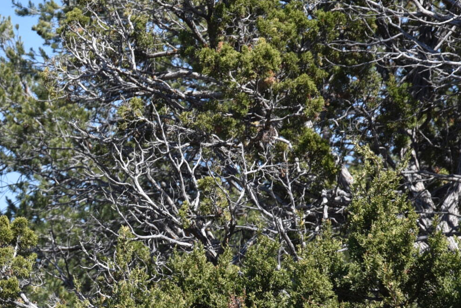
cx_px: -139
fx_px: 4097
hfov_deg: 6.4
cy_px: 247
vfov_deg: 4.3
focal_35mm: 320
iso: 200
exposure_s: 1/320
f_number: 9
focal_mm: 105
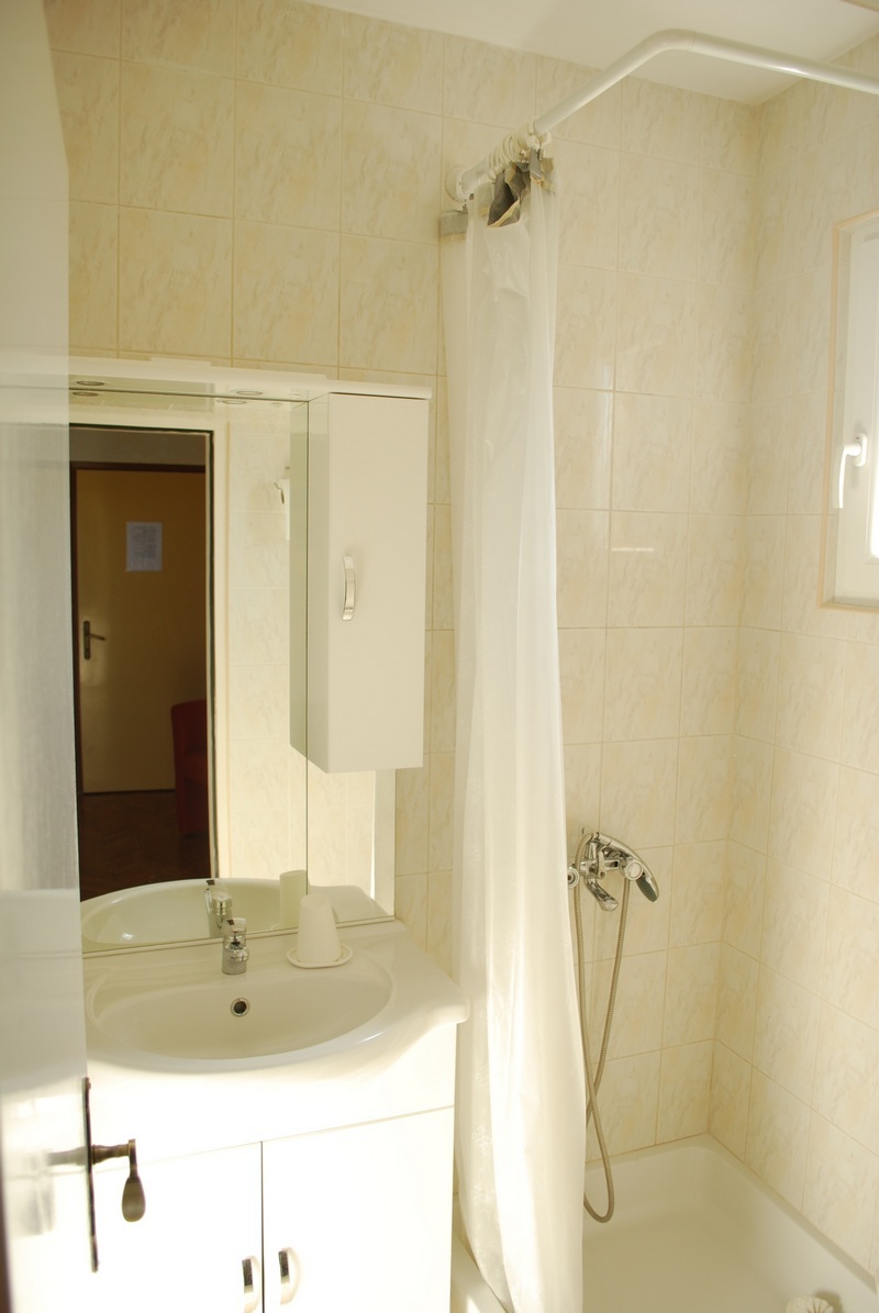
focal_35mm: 27
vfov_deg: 67.3
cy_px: 656
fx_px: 986
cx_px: 440
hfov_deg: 48.1
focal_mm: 18
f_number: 4
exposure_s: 1/25
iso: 100
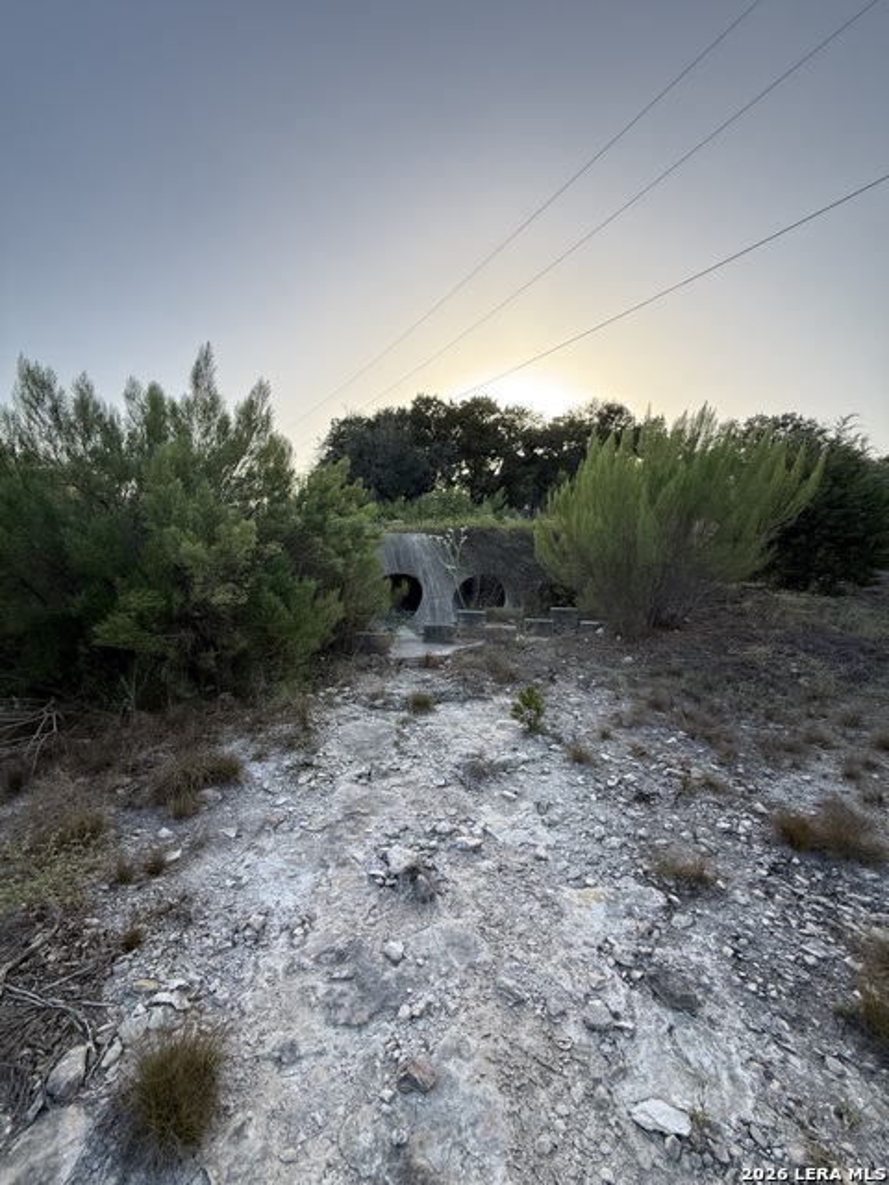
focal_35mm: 14
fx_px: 479
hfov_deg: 85.7
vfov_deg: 102.1
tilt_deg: -3.4
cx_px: 444
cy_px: 592
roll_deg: -1.3
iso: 64
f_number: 2.2
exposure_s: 1/479
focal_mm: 2.22
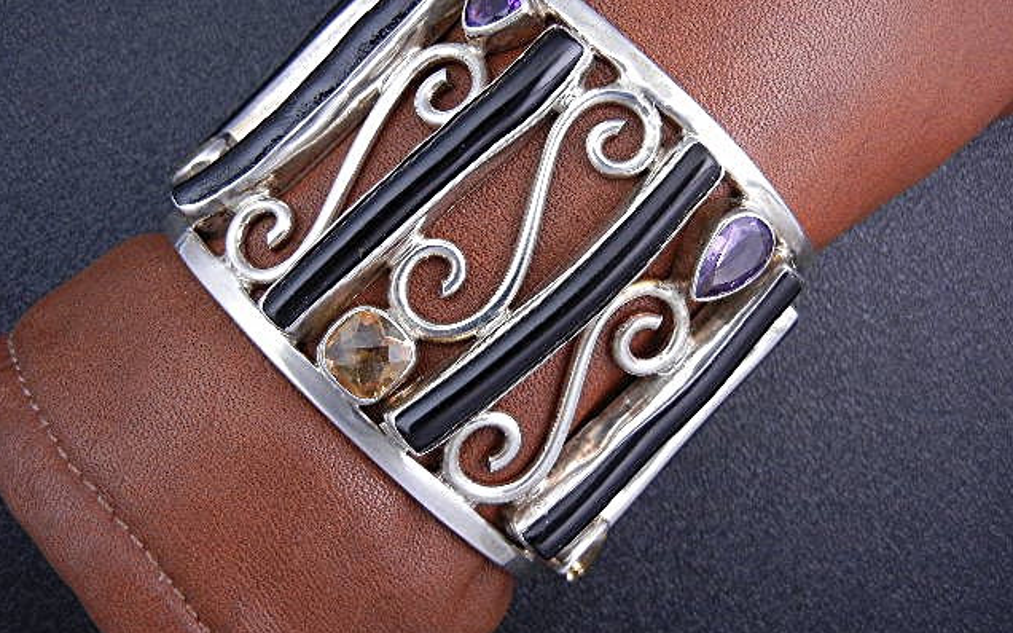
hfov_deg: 41.8
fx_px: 1325
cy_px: 255
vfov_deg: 26.8
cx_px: 505
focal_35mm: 48
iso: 400
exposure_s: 1/25.7
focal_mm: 8.1
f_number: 3.8
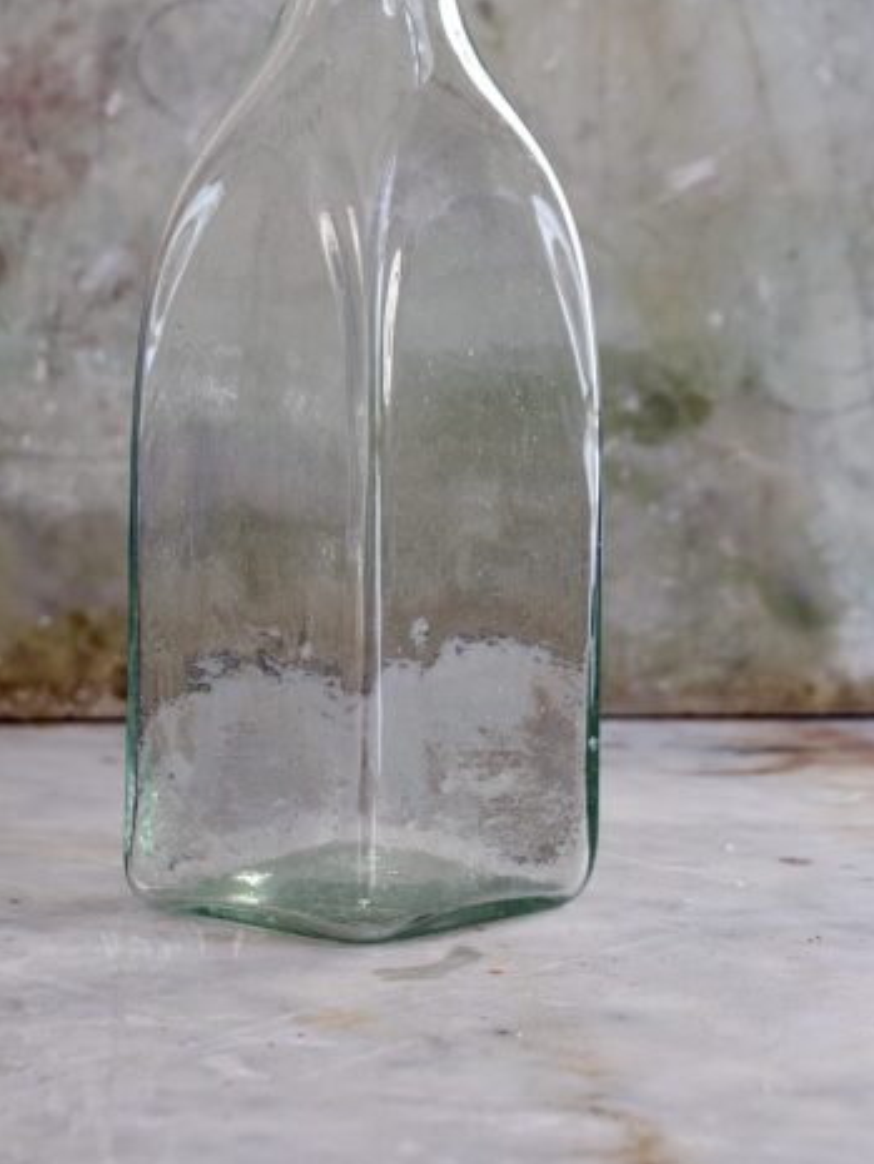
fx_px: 2894
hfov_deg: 17.2
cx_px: 348
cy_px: 335
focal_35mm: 86
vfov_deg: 22.6
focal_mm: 25
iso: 200
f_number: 4.5
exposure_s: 1/160
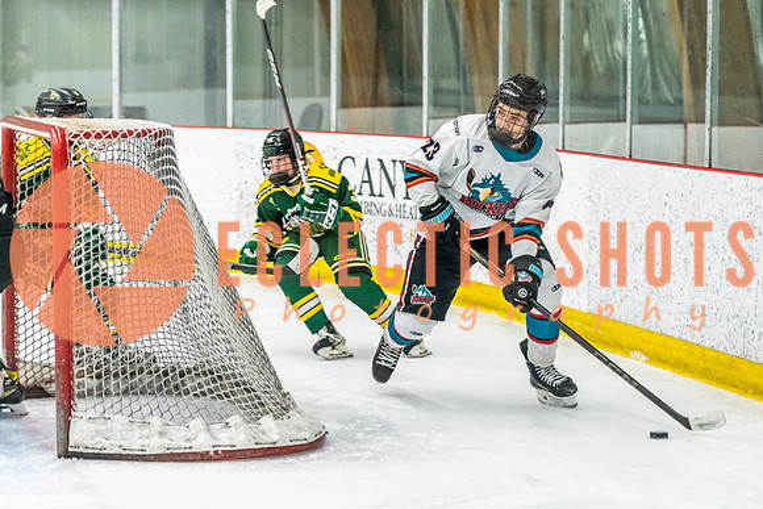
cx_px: 530
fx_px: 3002
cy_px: 277
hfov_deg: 14.5
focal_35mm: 142
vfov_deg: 9.7
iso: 4000
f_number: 2.8
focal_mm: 100
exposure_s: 1/800
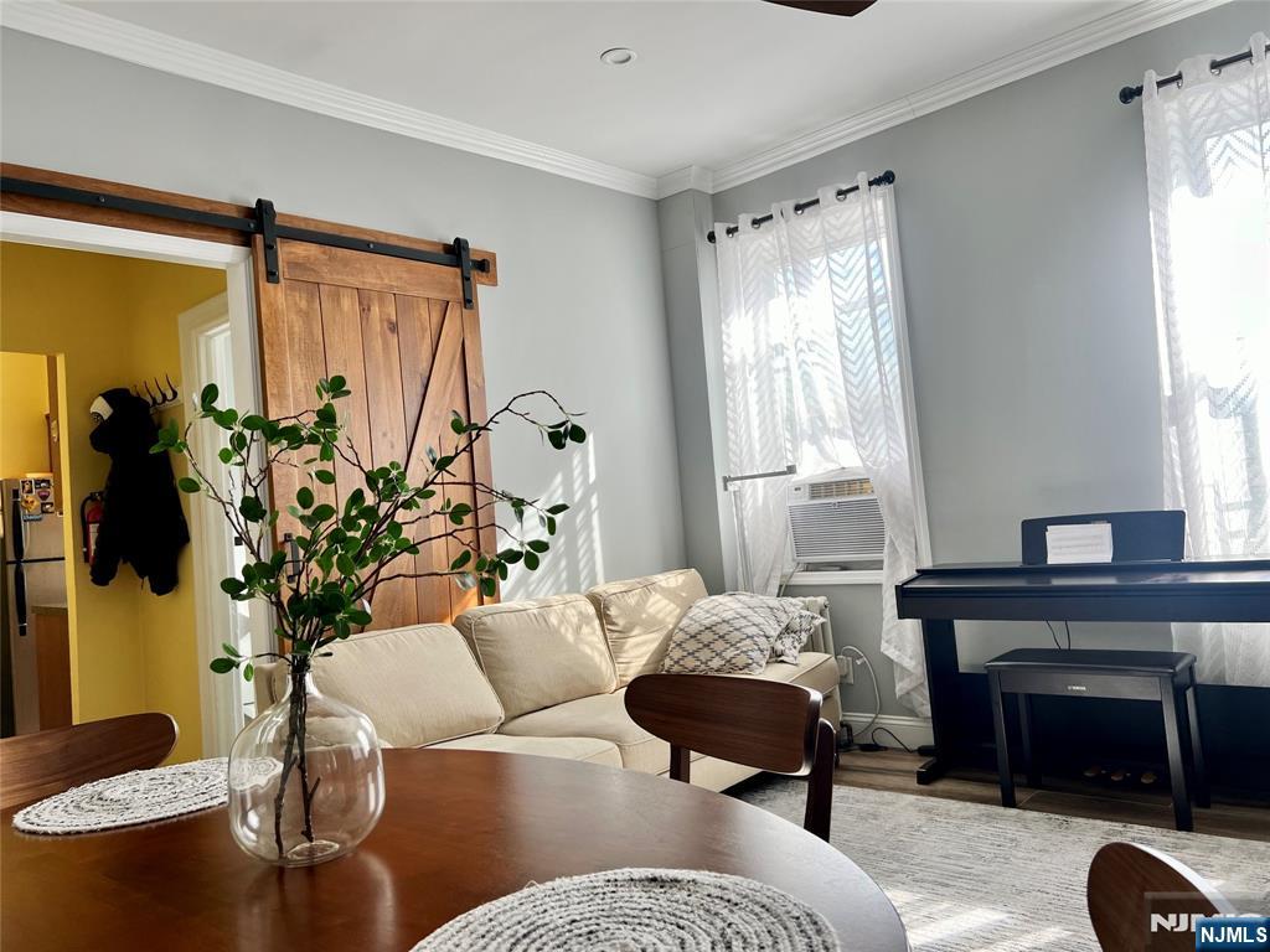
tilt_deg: +4.0
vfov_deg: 53.1
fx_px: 954
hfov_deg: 67.3
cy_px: 476
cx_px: 635
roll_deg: +4.6
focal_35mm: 26
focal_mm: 5.7
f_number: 1.5
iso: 40
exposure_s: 1/216
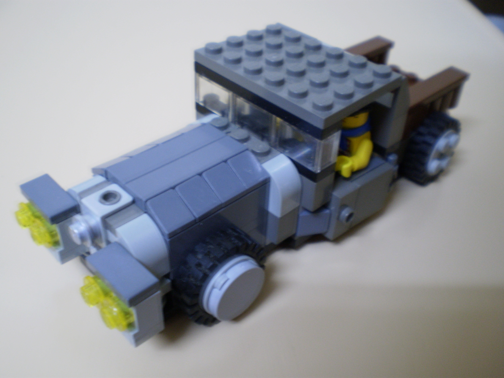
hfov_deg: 51.4
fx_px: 524
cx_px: 252
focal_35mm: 36
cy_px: 189
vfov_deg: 39.7
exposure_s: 1/3
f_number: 3.1
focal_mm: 6.3
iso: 125
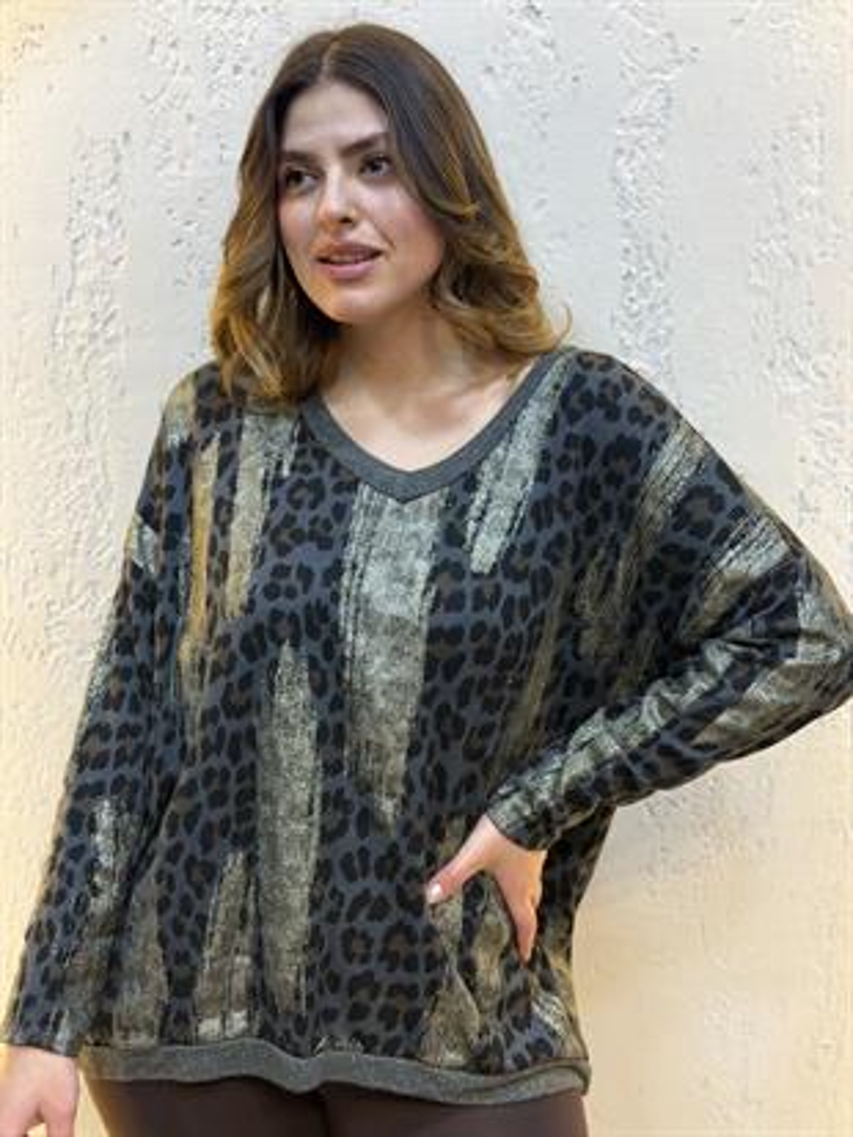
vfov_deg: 39.6
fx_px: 1576
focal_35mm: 48
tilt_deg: -9.1
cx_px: 426
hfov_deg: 30.3
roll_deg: +1.5
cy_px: 568
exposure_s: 1/50
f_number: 1.78
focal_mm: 6.76
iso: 50
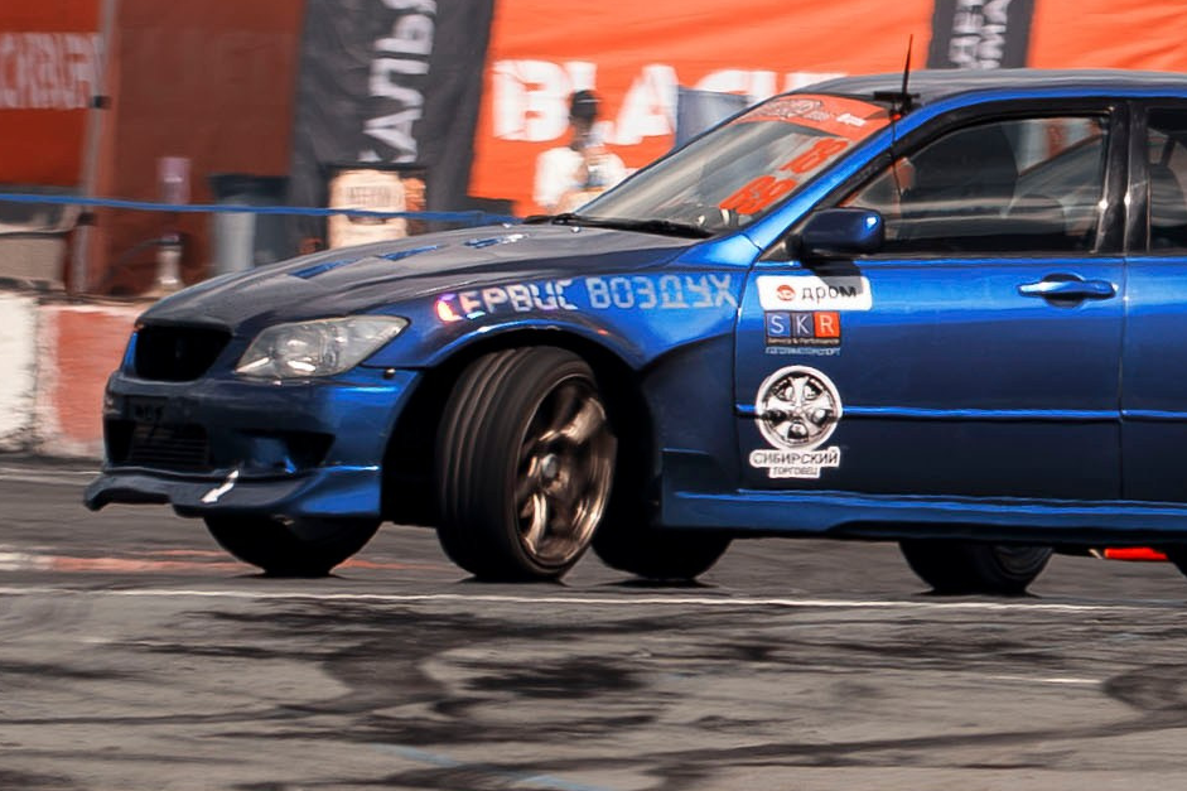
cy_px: 348
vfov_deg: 1.1
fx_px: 41370
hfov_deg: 1.6
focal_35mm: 1255
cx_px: 1087
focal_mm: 200
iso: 100
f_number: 10
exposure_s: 1/125
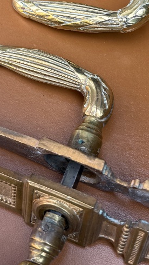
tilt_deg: -59.1
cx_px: 92
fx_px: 449
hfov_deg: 18.8
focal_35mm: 64
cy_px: 56
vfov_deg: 32.0
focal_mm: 6.76
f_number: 1.78
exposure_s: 1/671
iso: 80
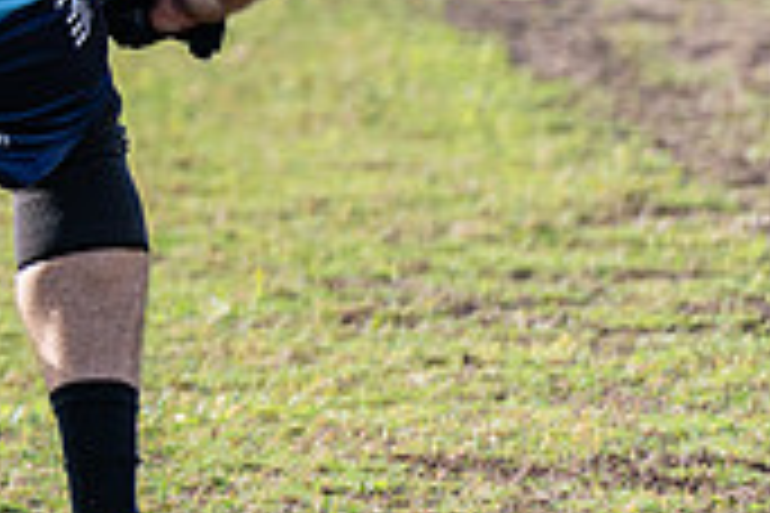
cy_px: -272
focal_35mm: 1039
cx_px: -750
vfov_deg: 1.3
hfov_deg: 2.0
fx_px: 22221
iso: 180
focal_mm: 200
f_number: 3.2
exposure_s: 1/1250
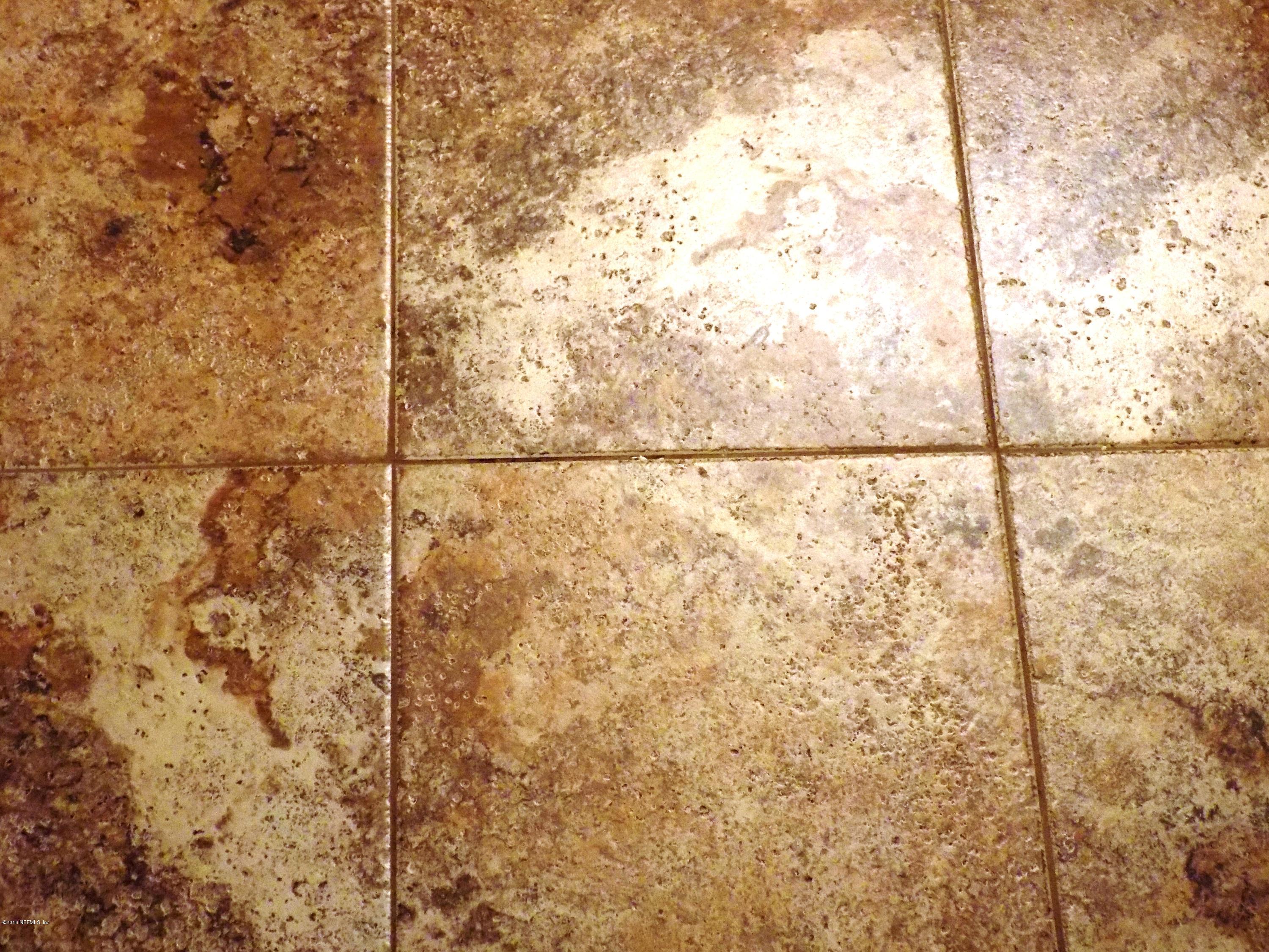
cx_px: 634
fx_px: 2383
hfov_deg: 29.8
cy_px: 476
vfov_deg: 22.6
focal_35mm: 65
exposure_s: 1/25
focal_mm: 11.5
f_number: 4.1
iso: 400
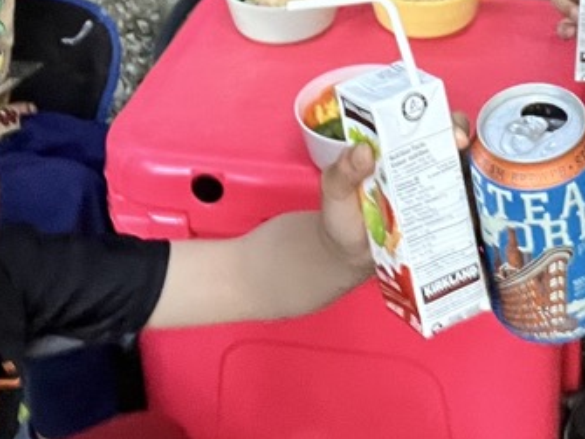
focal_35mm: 88
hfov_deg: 22.0
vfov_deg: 15.2
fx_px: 1487
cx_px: 466
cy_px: -273
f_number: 2.2
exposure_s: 1/40
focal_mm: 2.71
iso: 400
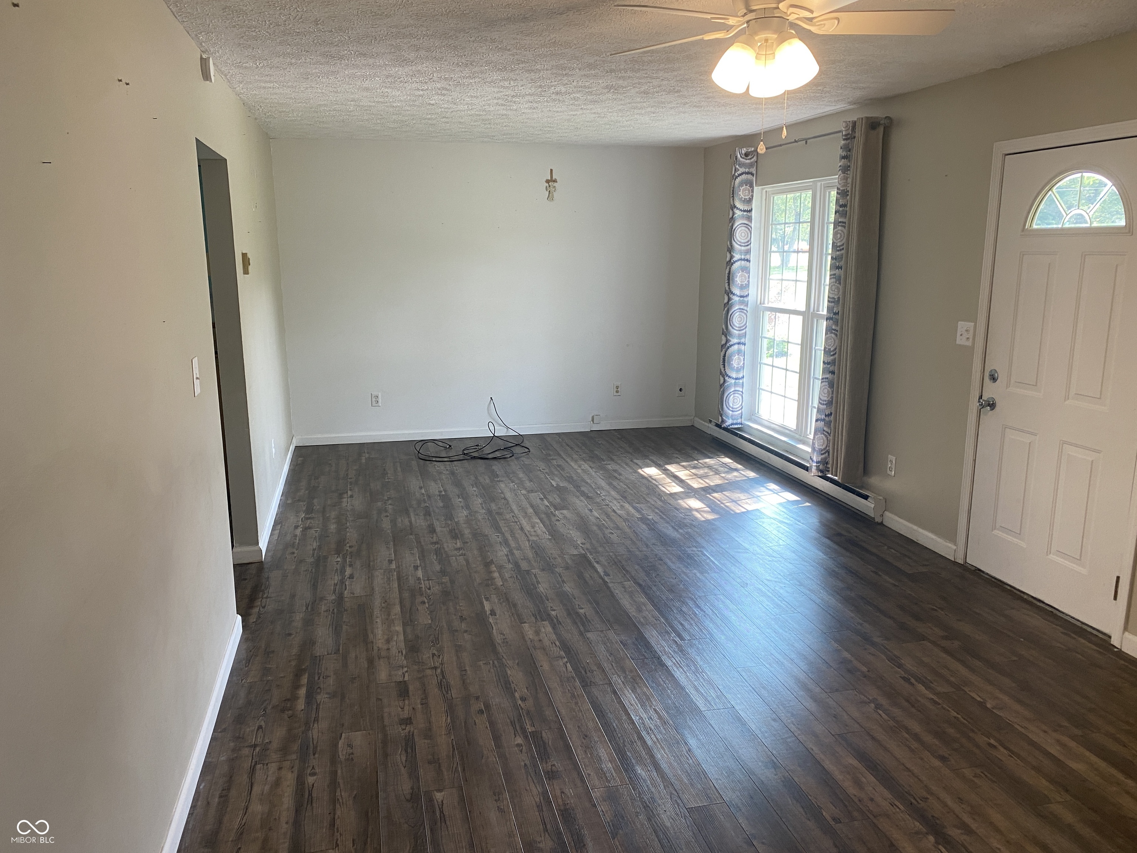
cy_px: 426
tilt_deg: -11.4
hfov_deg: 67.3
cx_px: 568
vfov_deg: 53.1
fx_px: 854
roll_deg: +1.3
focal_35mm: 26
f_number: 1.8
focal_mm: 4.25
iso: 80
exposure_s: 1/60
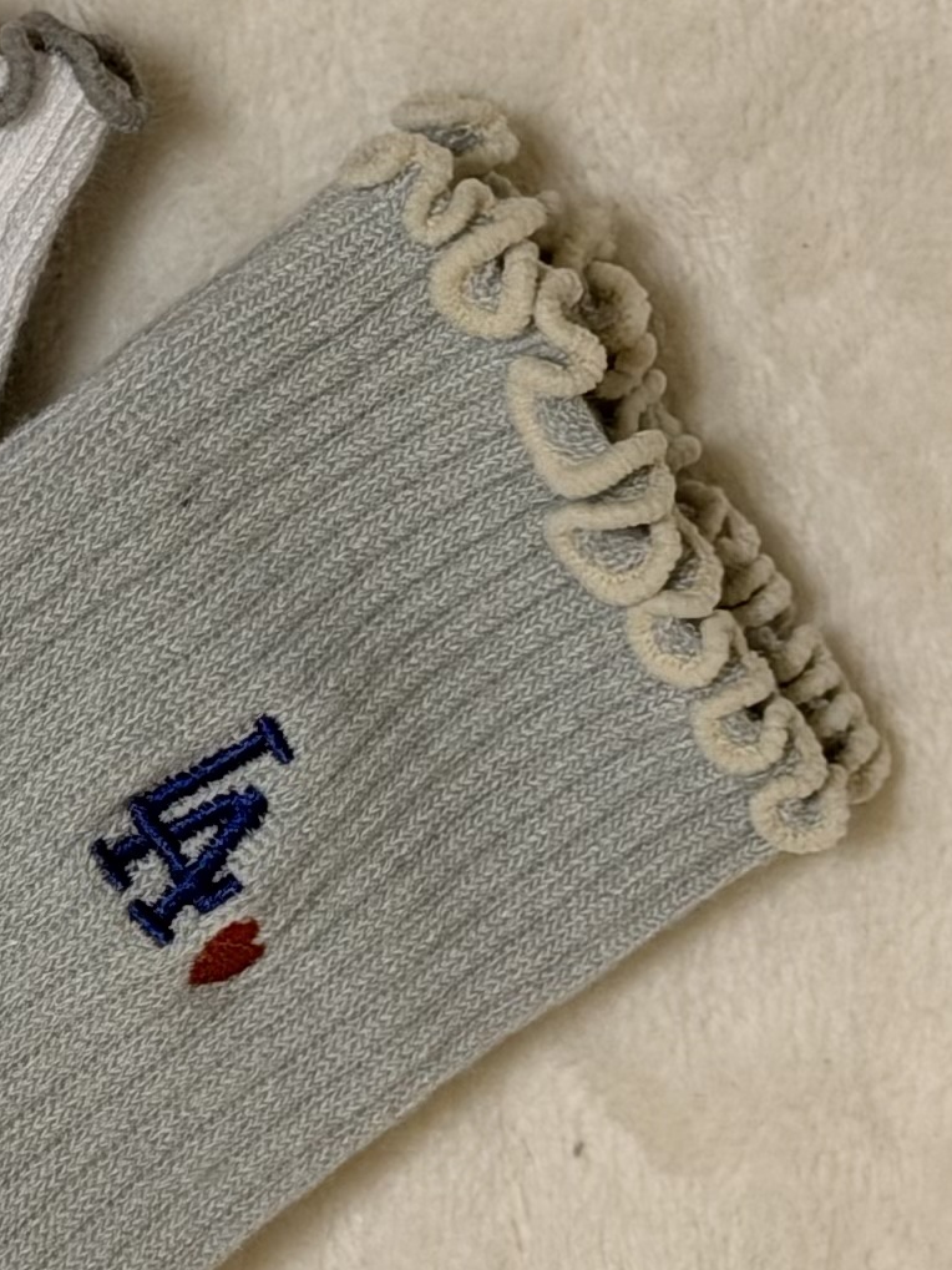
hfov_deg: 7.7
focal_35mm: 190
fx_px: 6969
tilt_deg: -77.0
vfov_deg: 10.4
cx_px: -440
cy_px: 1110
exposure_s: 1/60
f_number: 1.78
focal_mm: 6.76
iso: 125
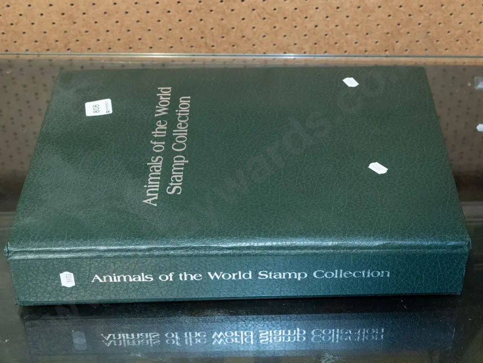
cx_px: 242
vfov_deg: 25.2
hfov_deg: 33.2
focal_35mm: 58
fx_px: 809
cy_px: 182
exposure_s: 1/80
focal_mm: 29
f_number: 5.6
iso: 3200
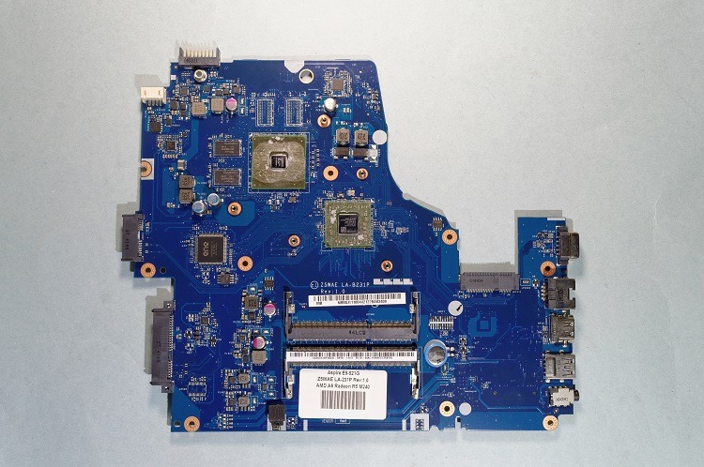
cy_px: 234
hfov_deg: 57.3
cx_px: 352
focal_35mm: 33
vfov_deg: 39.9
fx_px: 644
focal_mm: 22
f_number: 8
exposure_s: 1/5
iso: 100
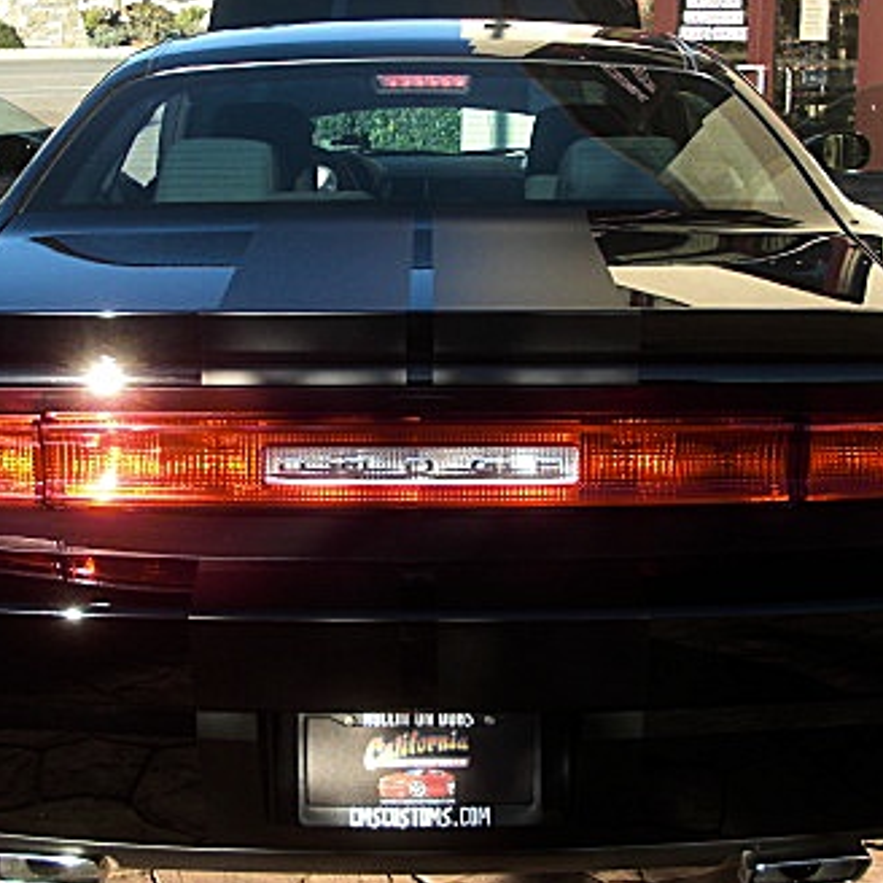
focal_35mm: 62
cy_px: 318
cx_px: 417
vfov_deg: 27.6
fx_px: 1789
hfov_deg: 27.7
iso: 50
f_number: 2.8
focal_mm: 6.3
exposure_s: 1/250
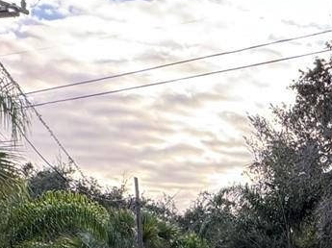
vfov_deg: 20.5
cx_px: 504
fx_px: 623
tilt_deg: -4.8
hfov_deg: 23.5
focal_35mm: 65
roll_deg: +1.2
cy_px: 324
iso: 40
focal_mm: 2.22
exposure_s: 1/100
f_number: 2.2
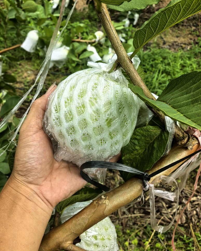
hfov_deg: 50.0
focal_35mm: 29
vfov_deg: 60.4
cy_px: 131
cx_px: 100
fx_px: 216
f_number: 4
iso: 500
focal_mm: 6.98
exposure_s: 1/727
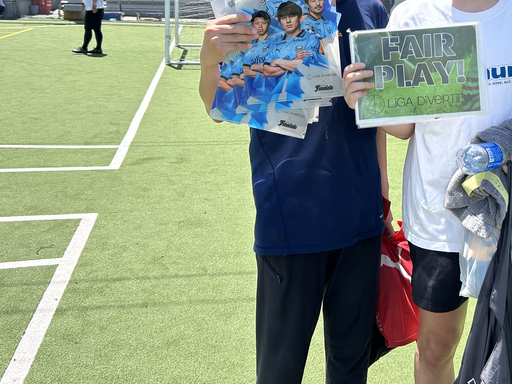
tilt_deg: -7.0
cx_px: 365
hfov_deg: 41.2
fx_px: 666
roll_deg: -1.9
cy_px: 55
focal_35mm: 45
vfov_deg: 31.0
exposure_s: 1/2252
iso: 50
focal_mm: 5.7
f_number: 1.5
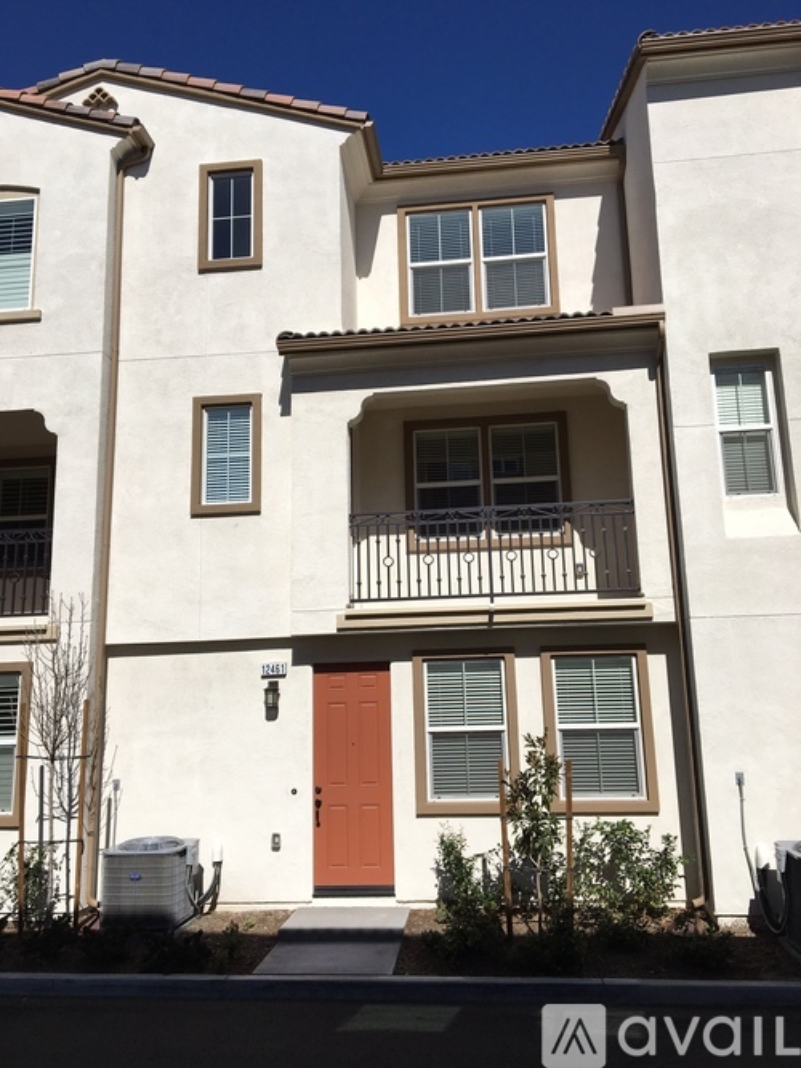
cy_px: 534
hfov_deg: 48.2
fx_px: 895
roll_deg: +1.2
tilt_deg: +10.2
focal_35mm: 29
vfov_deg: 61.7
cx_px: 400
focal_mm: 4.15
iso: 25
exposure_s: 1/3663
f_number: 2.2
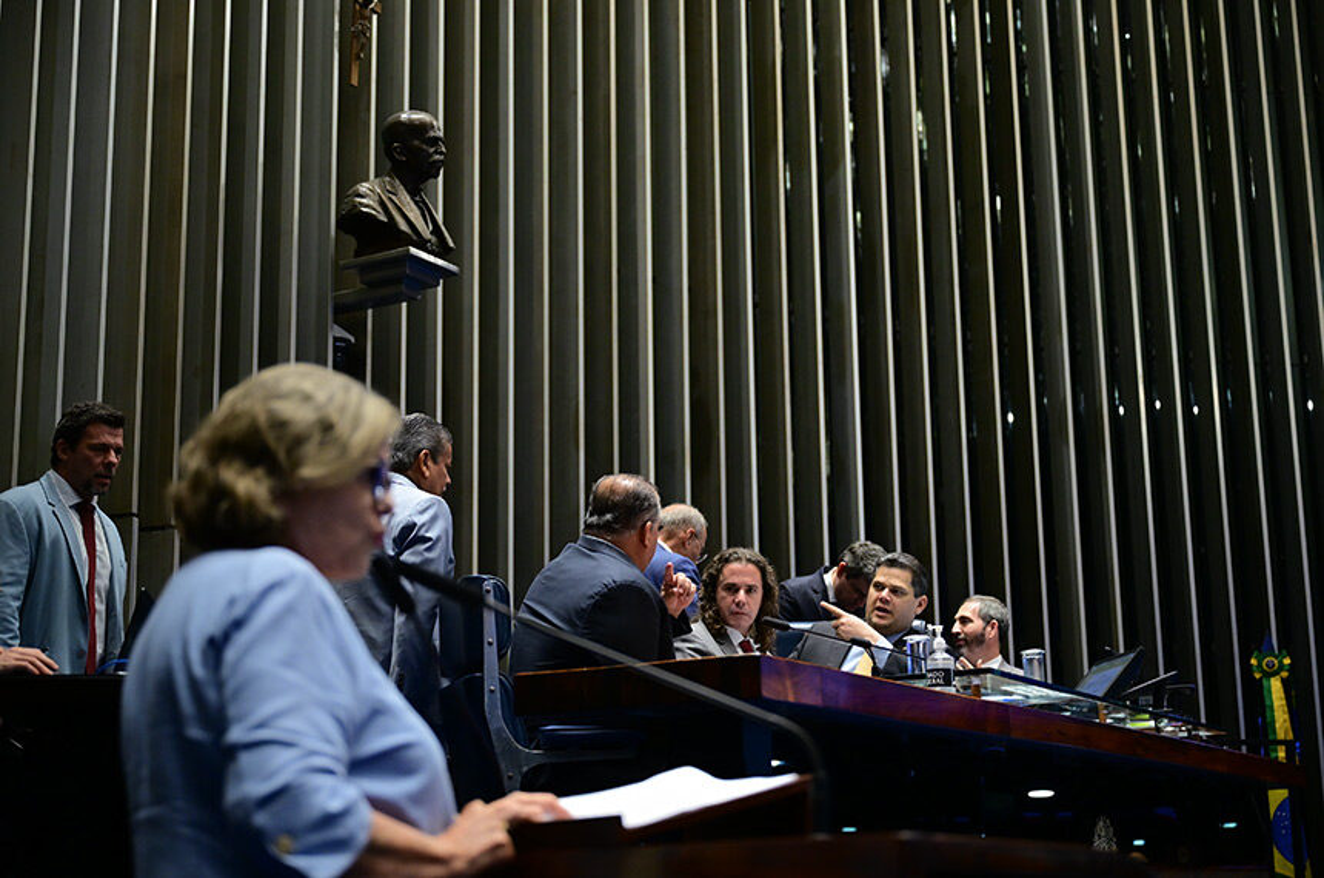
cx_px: 662
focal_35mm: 53
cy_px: 439
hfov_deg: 37.6
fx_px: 1946
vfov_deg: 25.4
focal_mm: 53
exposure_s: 1/200
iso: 2000
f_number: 2.8
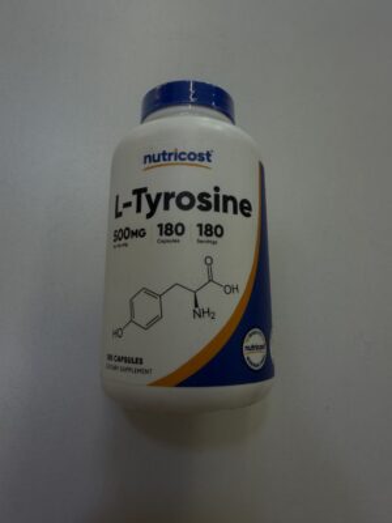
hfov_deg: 56.8
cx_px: 196
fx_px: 362
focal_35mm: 24
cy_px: 262
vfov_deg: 71.6
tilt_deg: -72.4
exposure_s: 1/90
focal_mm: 2.22
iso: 20
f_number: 2.2
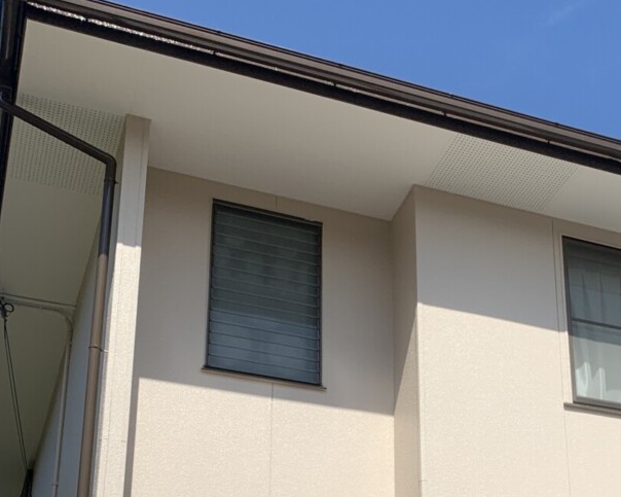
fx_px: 1158
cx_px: 485
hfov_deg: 29.4
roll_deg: +1.7
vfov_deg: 23.2
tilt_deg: +20.2
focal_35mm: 63
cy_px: 501
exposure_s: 1/2915
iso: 25
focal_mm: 4.25
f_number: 1.8
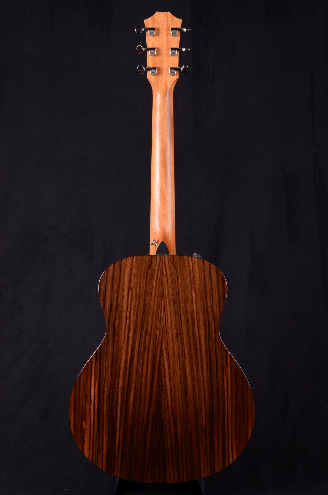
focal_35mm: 48
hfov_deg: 28.0
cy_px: 248
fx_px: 659
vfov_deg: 41.2
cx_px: 164
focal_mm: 32
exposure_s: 1/200
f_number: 13
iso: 200
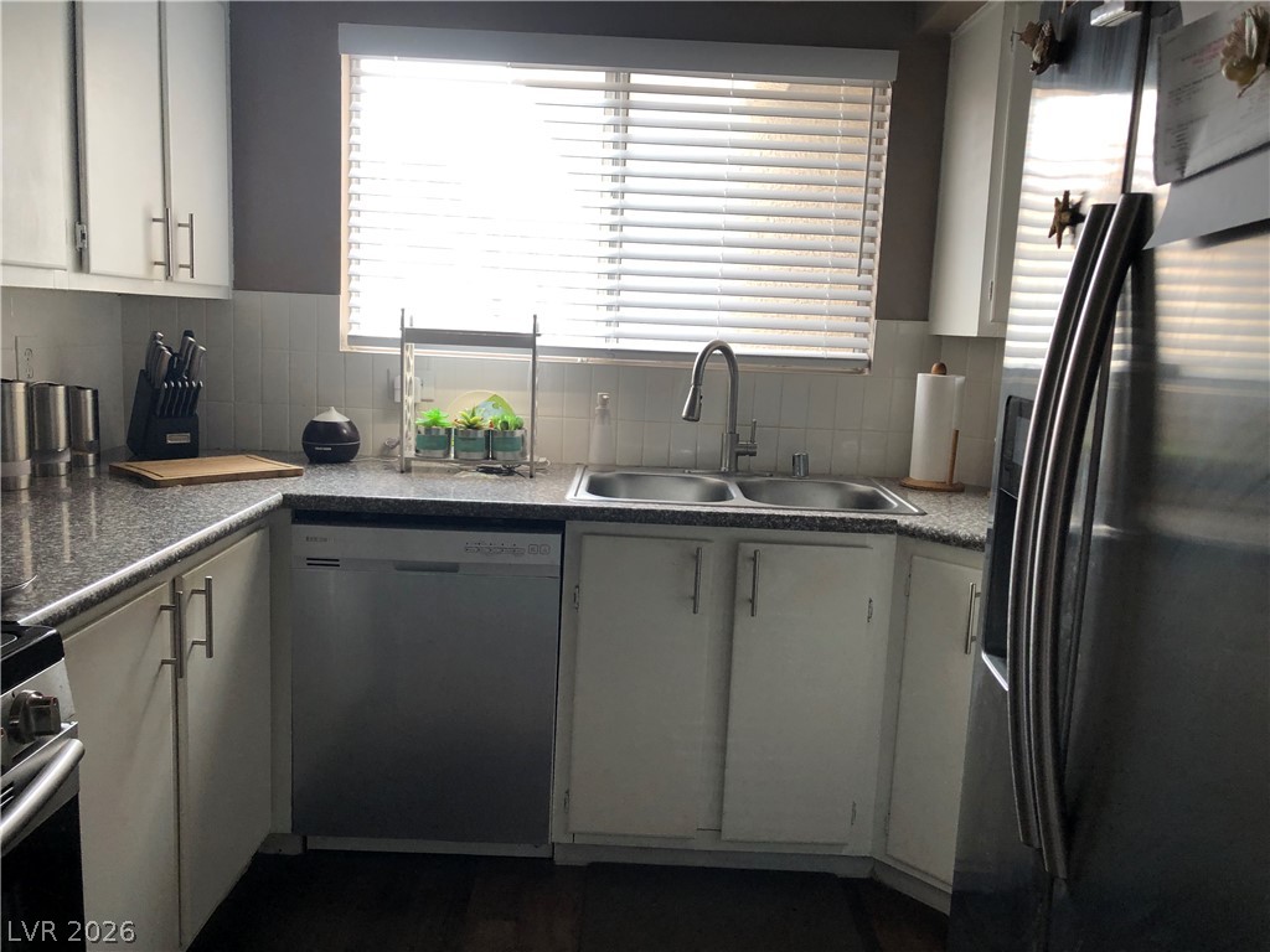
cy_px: 476
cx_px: 635
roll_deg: -2.2
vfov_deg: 49.7
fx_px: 1027
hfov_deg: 63.4
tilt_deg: -8.7
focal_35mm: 28
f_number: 1.8
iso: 32
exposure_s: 1/30
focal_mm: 3.99
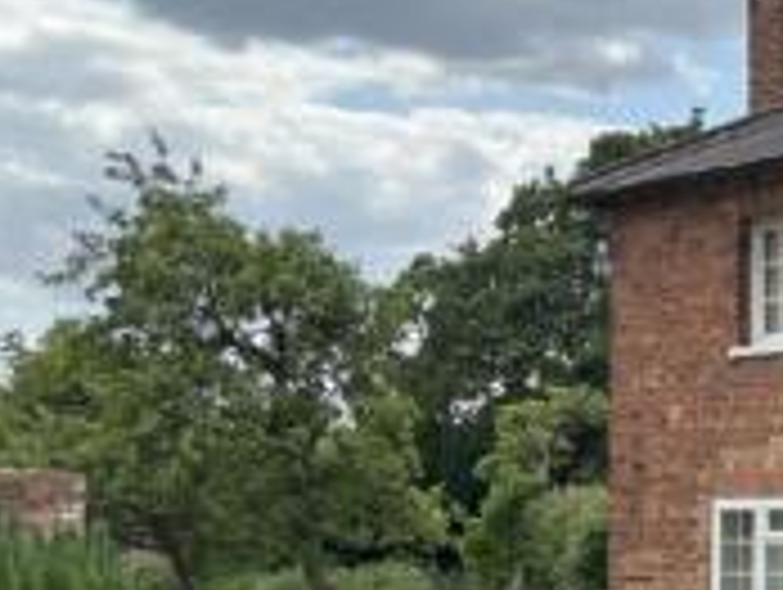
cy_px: 444
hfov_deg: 18.8
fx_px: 1971
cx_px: 1289
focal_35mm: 87
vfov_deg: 16.9
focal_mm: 5.96
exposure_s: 1/1362
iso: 50
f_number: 1.6
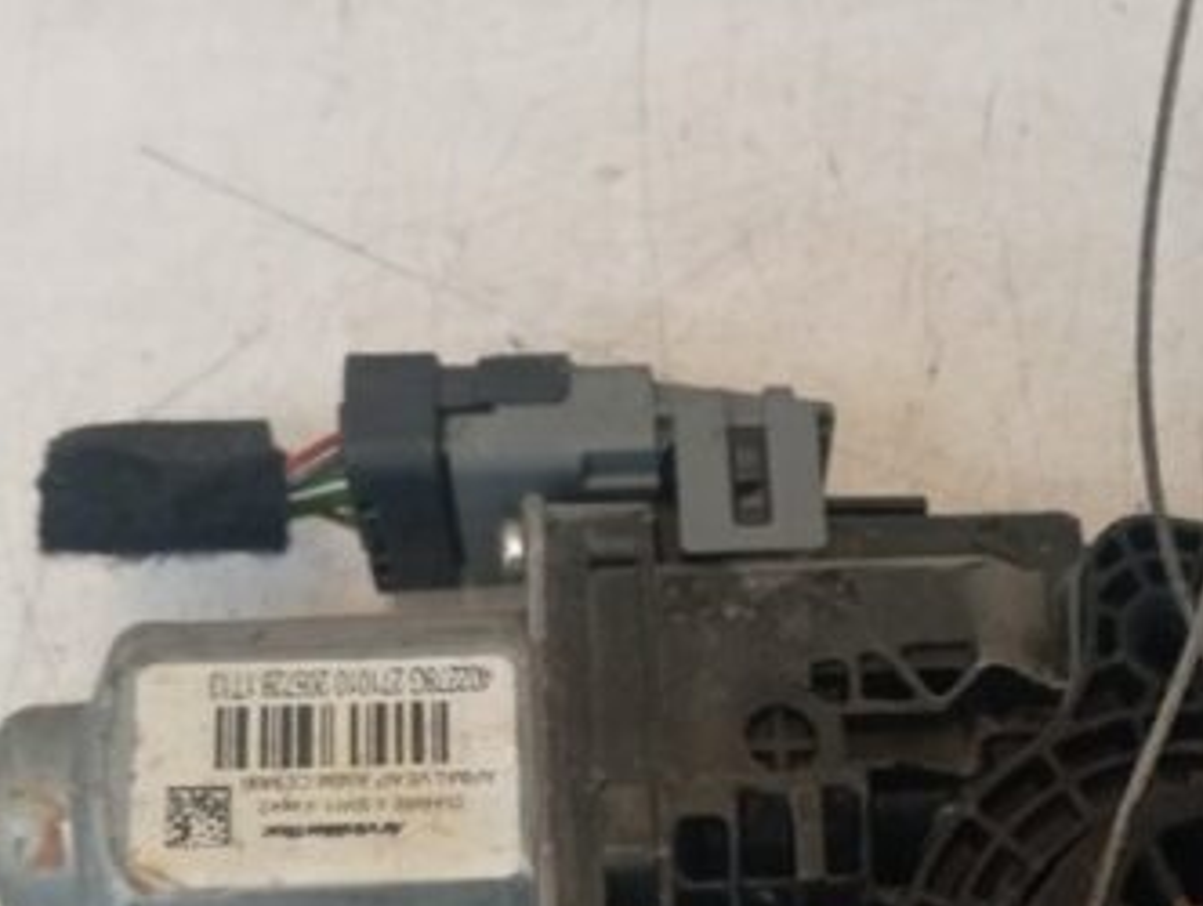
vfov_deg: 24.2
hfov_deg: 32.2
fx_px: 2053
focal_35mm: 59
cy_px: 806
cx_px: 859
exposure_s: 1/33.3
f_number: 1.8
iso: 895
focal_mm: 4.22
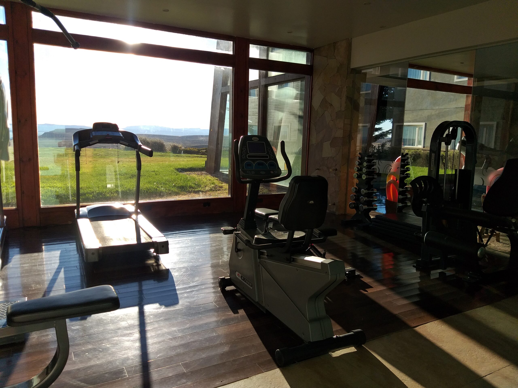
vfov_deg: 53.1
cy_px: 194
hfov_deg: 67.3
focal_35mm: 26
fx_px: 389
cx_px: 259
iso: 40
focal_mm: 3.93
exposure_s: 1/960
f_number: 1.7
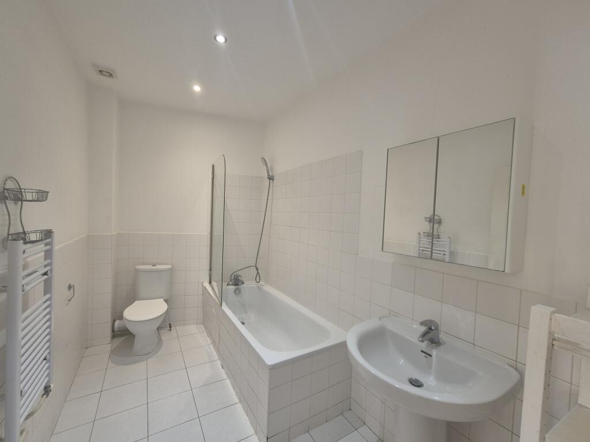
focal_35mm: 13
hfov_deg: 106.2
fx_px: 222
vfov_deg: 89.9
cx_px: 295
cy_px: 221
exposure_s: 1/50
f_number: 2.2
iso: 160
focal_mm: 2.2
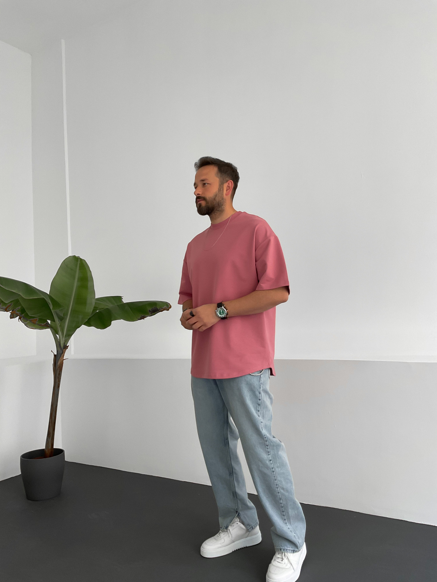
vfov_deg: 61.7
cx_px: 218
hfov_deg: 48.2
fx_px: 488
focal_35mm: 29
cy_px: 291
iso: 64
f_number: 1.8
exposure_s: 1/120
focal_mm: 3
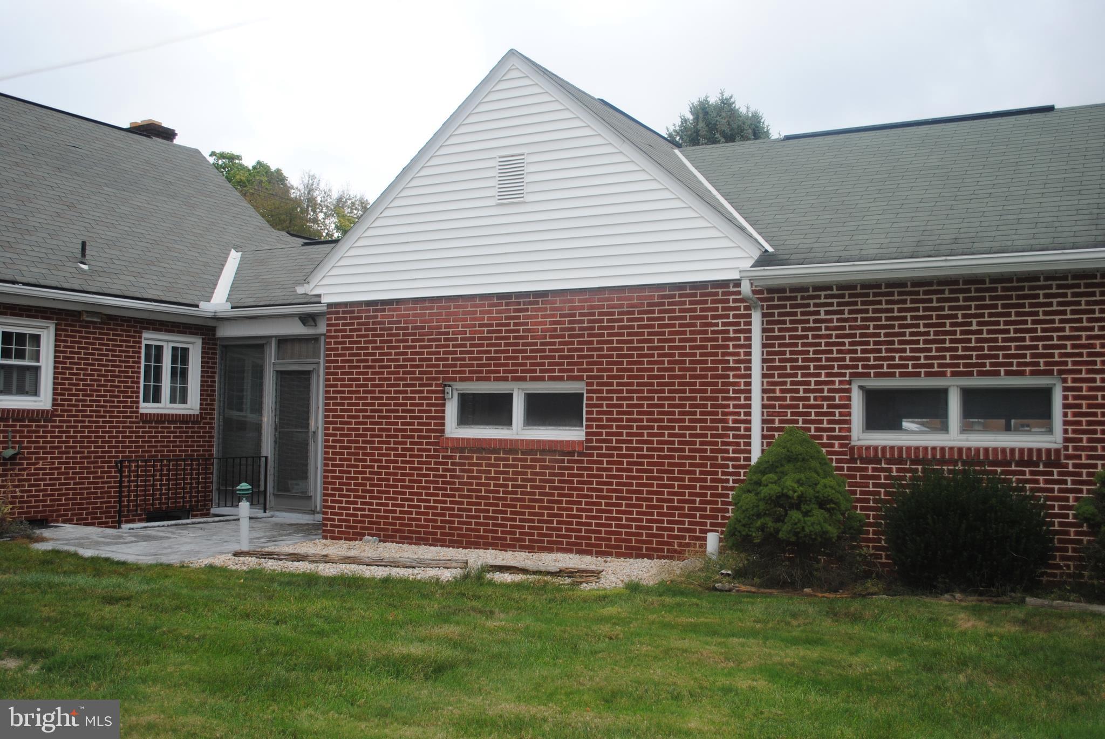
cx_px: 552
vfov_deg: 37.0
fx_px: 1106
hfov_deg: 53.1
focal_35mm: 36
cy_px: 370
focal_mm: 24
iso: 110
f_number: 4
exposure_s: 1/125
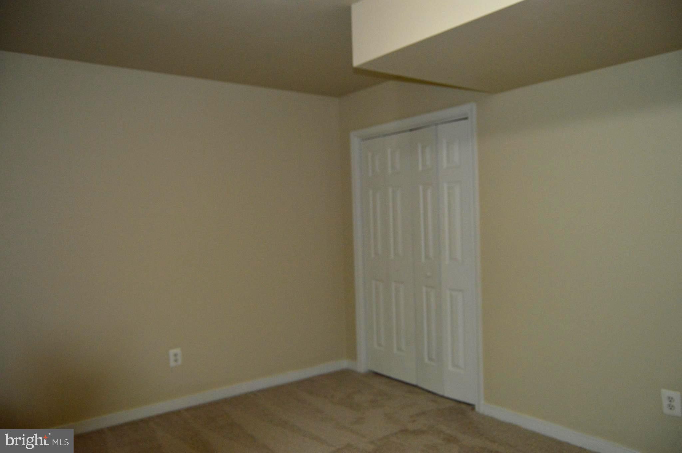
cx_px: 341
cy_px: 226
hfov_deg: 67.4
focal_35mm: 27
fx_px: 511
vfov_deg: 47.8
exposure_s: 1/60
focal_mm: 18
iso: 1250
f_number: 3.5
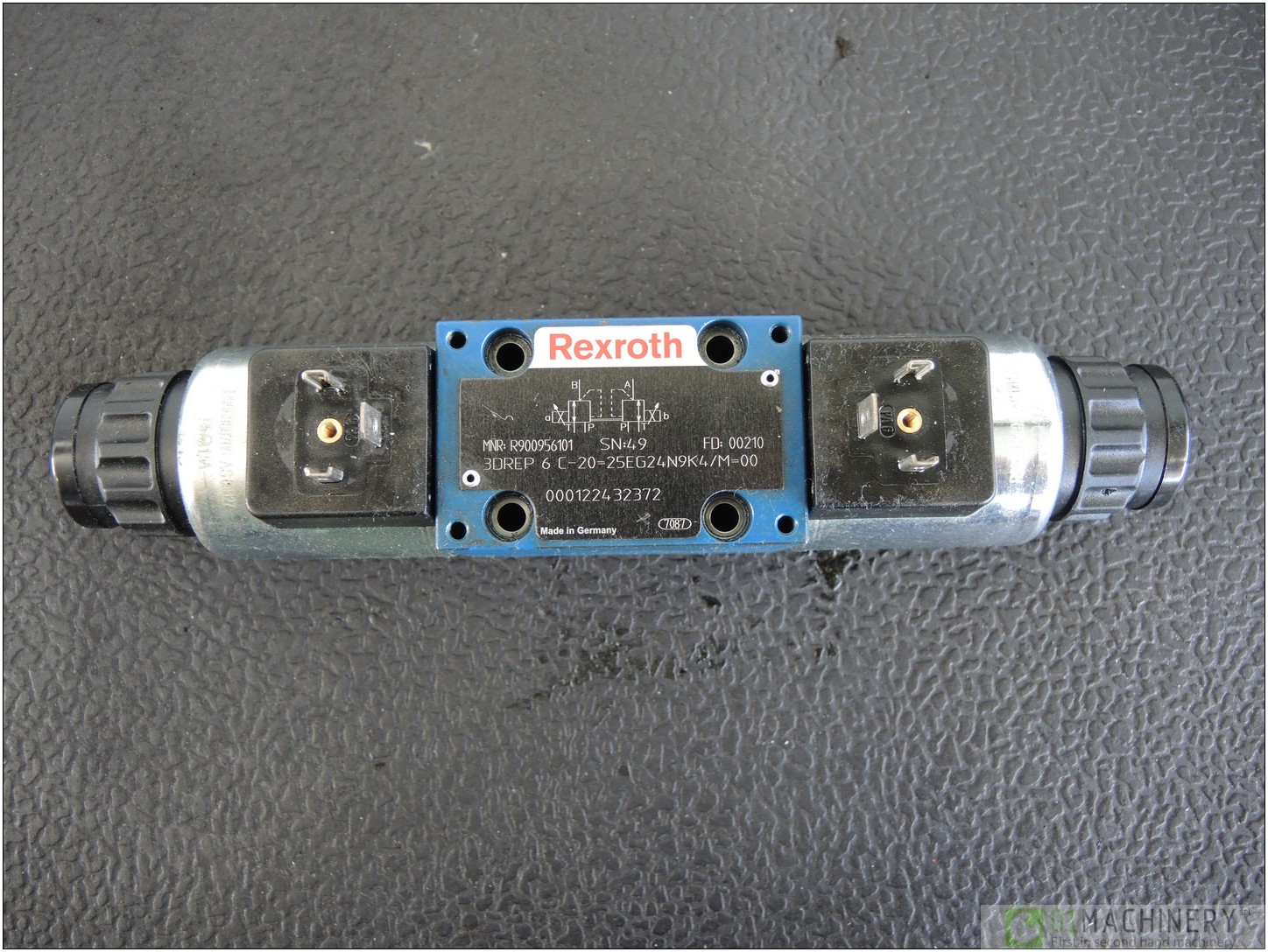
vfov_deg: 49.8
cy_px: 476
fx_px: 1026
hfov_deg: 63.4
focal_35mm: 28
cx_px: 634
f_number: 2
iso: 400
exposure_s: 1/20
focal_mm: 6
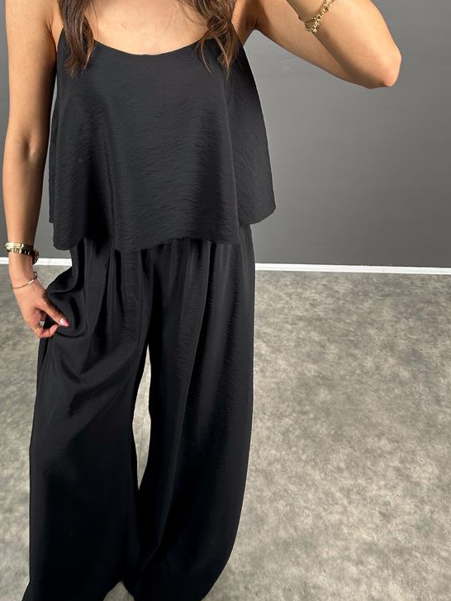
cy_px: 272
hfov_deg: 45.1
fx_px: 539
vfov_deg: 58.3
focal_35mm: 31
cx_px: 175
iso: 160
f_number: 1.78
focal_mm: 6.86
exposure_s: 1/121
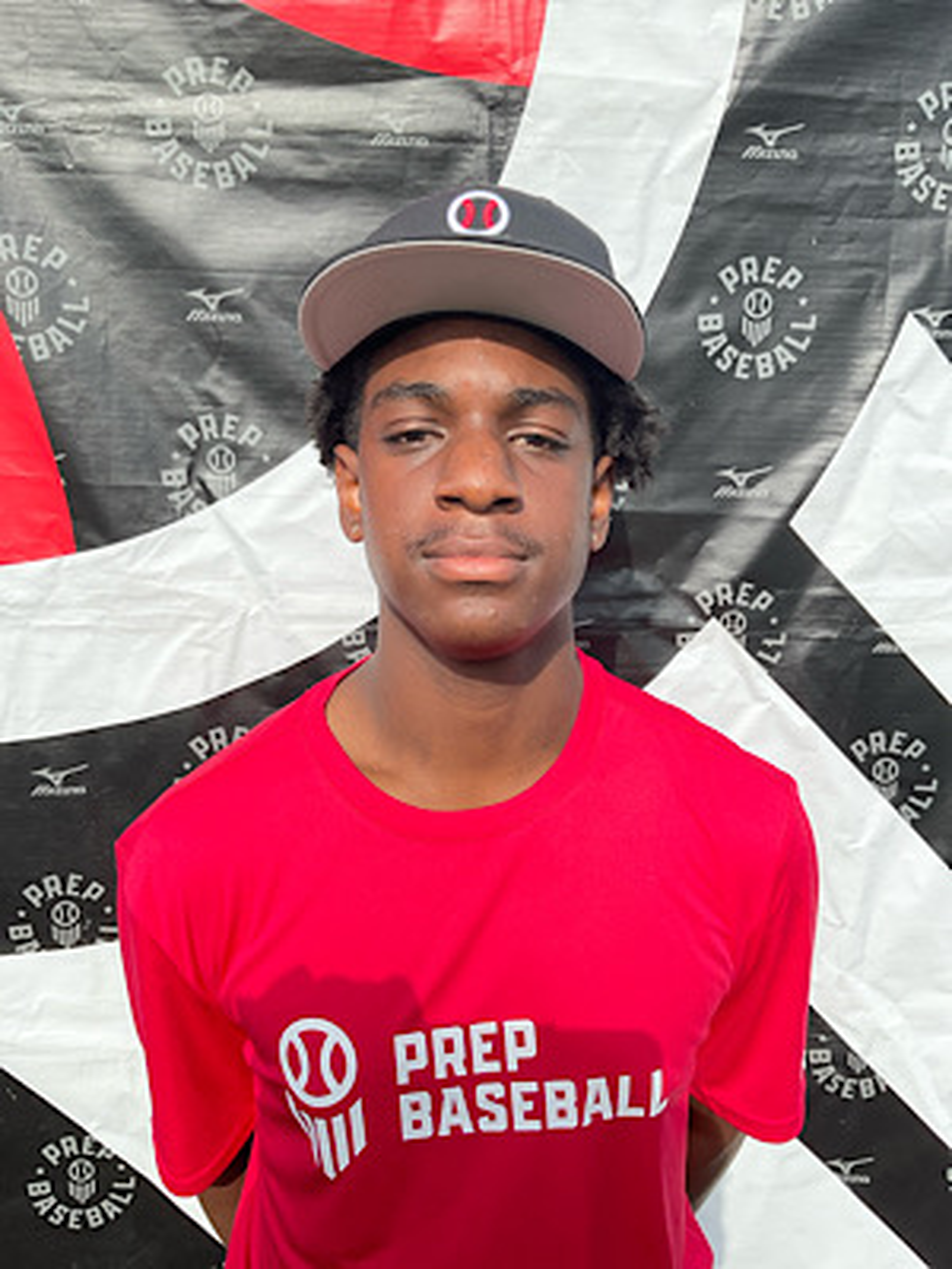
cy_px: 634
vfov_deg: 61.7
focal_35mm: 29
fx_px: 1063
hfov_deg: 48.2
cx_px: 476
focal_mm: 3
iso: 16
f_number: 1.8
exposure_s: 1/792
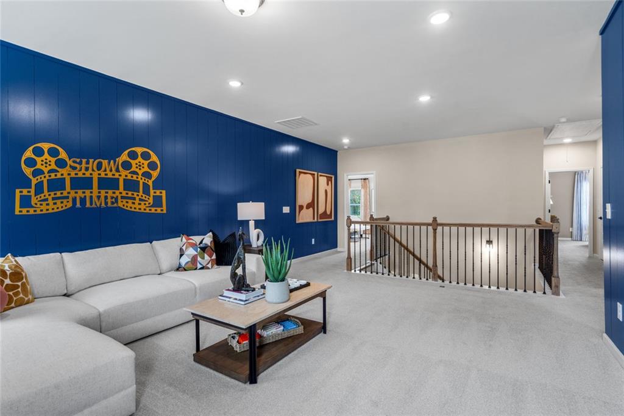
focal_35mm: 17
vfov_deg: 70.4
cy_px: 208
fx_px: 295
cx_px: 312
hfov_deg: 93.3
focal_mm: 17
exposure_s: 1/13
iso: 1250
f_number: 6.3
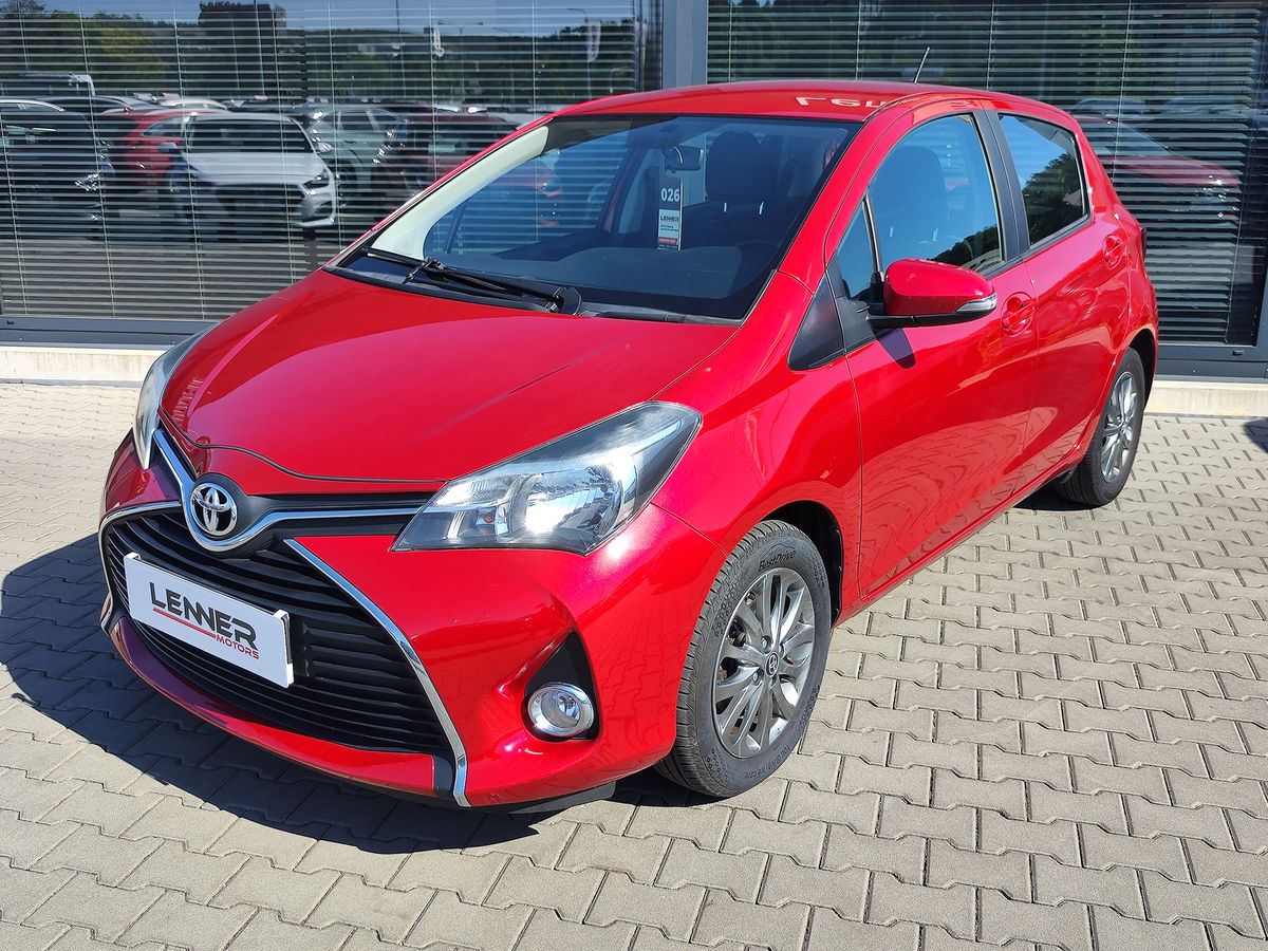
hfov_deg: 73.9
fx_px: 843
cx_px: 634
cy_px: 476
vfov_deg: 58.9
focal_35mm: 23
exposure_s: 1/469
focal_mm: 7.01
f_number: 1.69
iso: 50
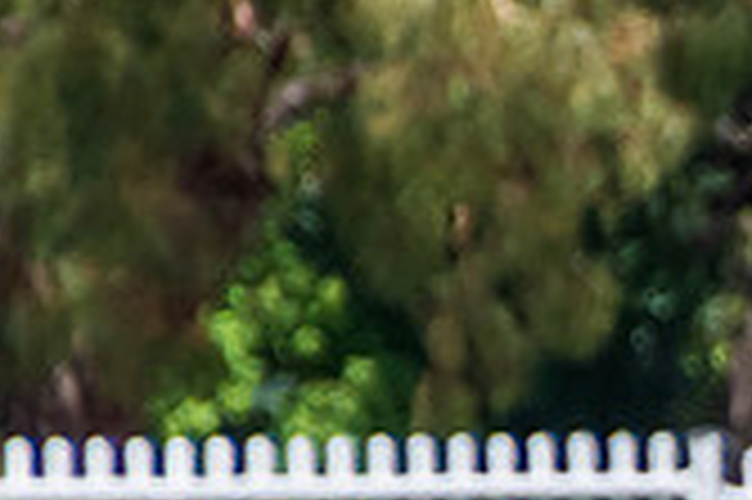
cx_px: 1624
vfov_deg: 0.4
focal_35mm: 3267
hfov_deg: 0.6
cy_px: 414
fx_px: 68176
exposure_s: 1/2500
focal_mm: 400
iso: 400
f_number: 6.3
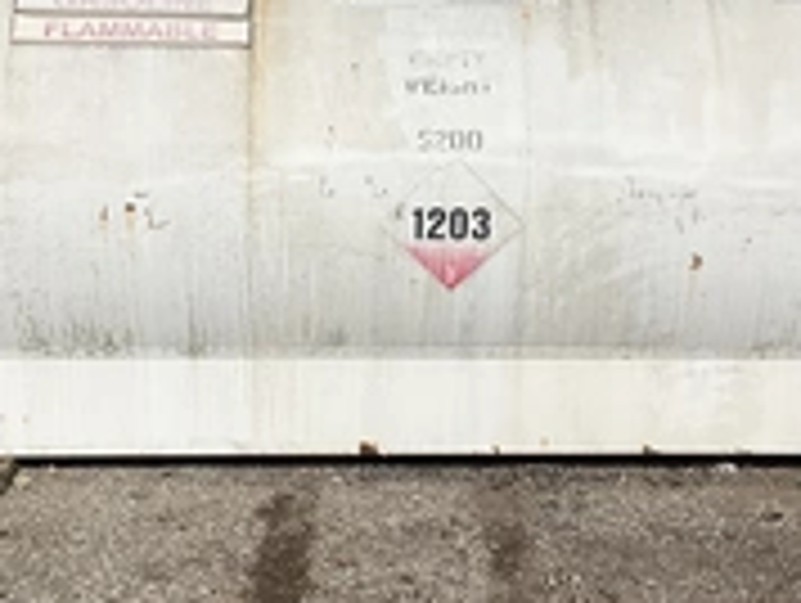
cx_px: 396
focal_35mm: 65
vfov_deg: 22.6
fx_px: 1506
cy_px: 261
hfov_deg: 29.8
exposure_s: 1/6536
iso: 25
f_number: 1.8
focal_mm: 3
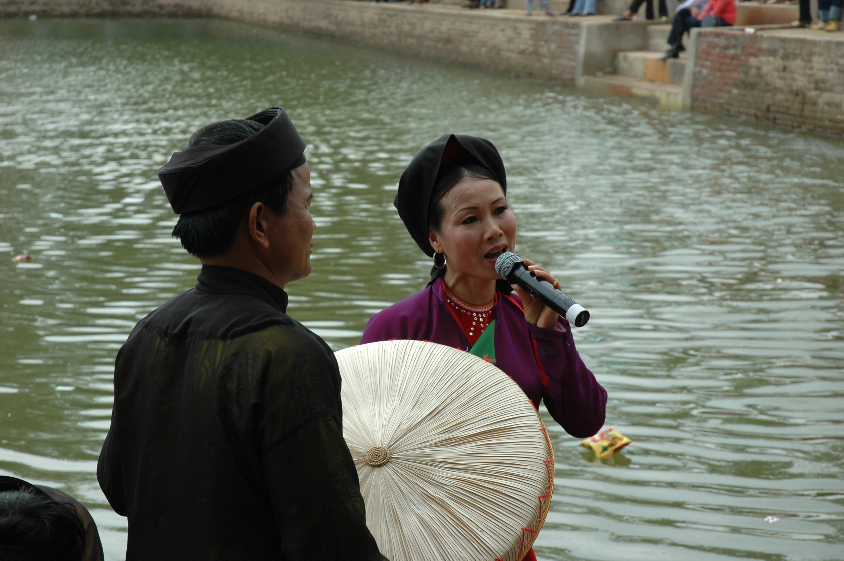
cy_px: 280
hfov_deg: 24.6
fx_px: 1932
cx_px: 422
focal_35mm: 82
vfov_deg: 16.5
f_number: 7.1
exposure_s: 1/200
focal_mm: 55
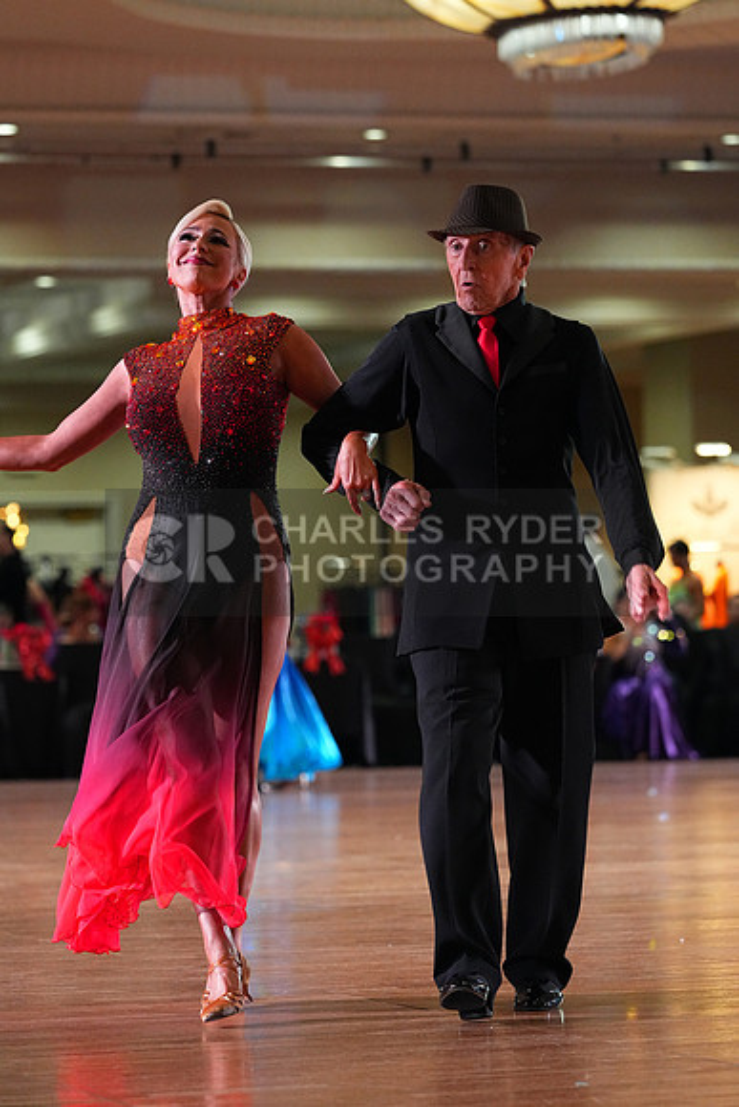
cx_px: 370
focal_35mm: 156
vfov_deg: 13.2
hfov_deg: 8.8
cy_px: 554
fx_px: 4800
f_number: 4.5
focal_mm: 156
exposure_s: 1/400
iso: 6400
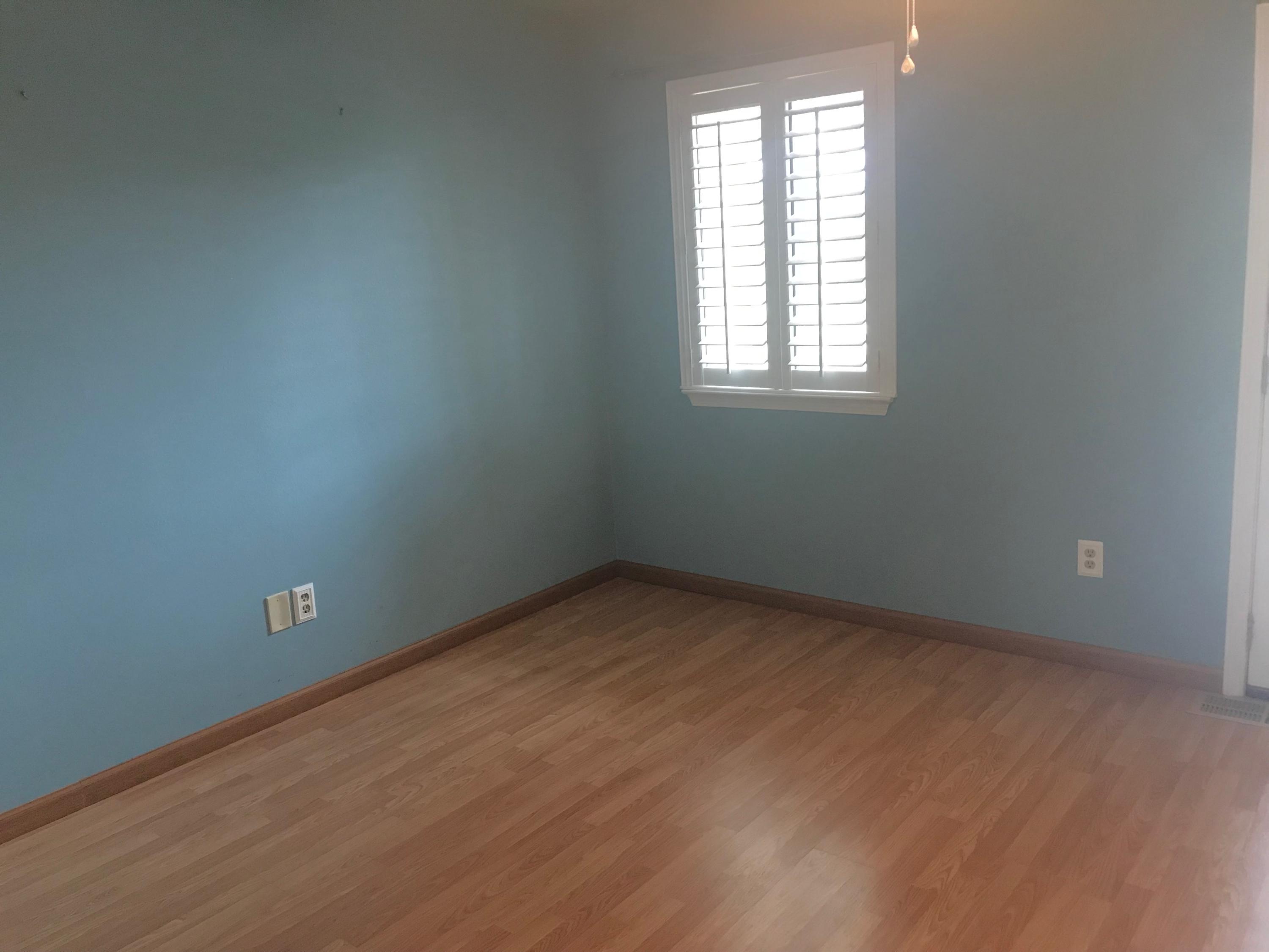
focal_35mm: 28
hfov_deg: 63.4
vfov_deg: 49.7
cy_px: 476
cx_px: 634
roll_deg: +3.3
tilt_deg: -12.5
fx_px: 1026
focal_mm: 3.99
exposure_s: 1/15
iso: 100
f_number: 1.8
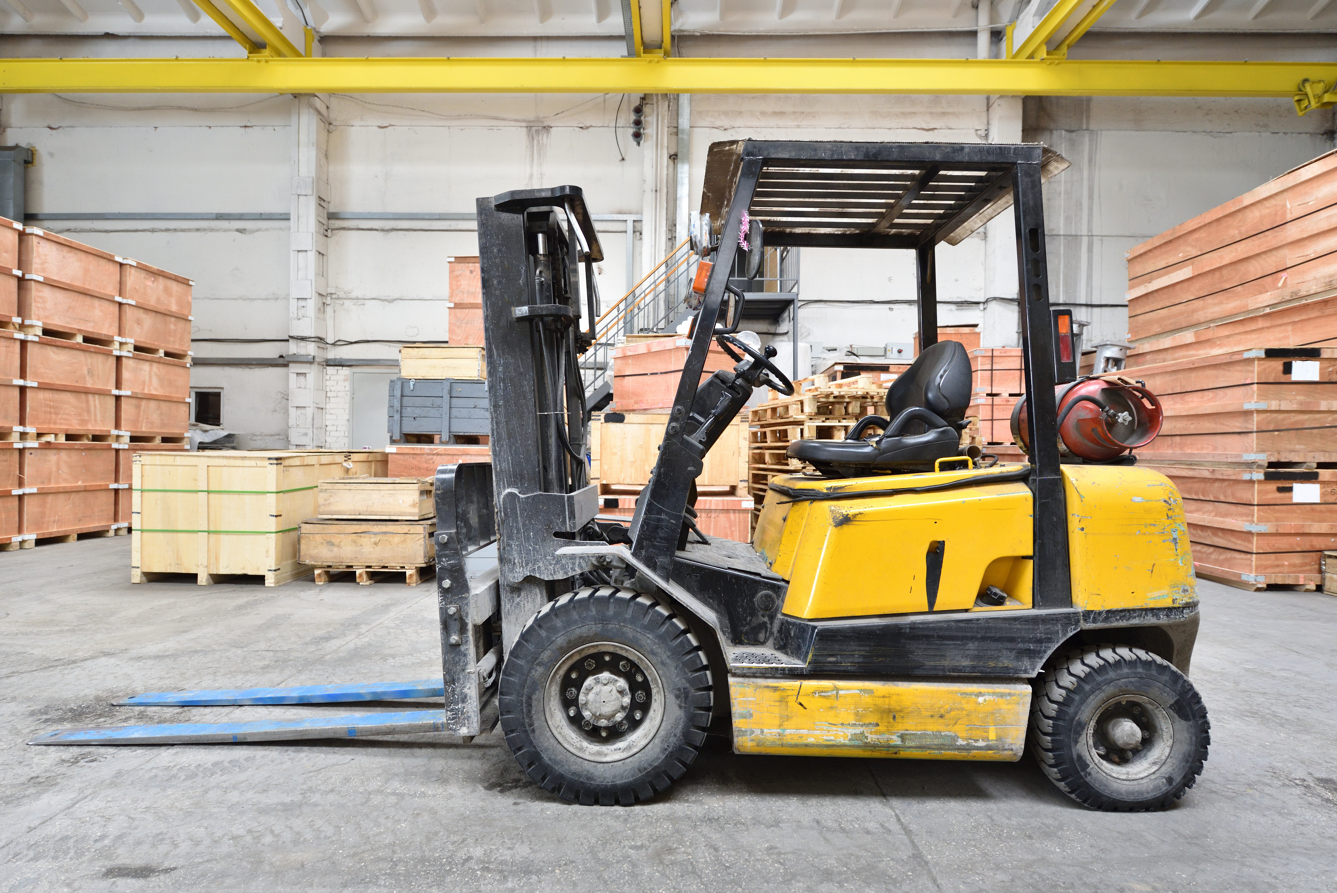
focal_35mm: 19
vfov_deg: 64.6
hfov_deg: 86.9
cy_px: 446
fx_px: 706
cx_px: 668
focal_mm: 19
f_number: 4.5
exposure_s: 1/60
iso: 800
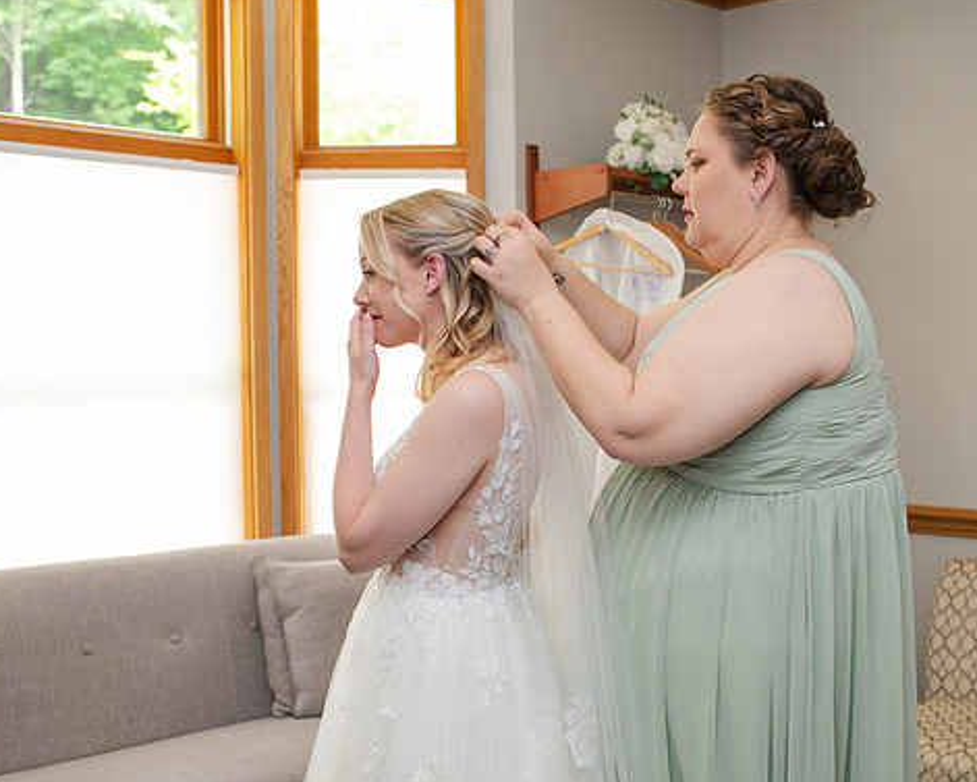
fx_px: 1330
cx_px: 573
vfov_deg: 32.7
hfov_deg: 40.2
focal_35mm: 46
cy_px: 421
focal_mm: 35
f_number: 3.5
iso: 800
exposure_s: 1/200
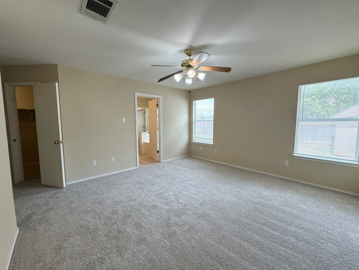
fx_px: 145
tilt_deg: -3.6
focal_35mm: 14
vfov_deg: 85.7
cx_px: 180
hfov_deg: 102.1
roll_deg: -0.9
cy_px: 135
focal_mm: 2.22
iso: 160
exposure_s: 1/120
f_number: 2.2
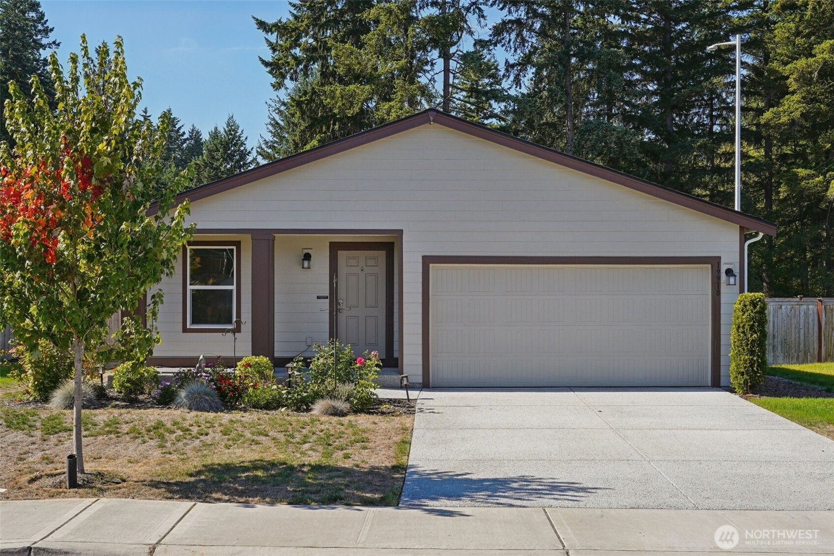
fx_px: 973
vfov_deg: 31.9
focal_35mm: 42
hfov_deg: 46.4
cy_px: 278
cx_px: 417
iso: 100
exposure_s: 1/200
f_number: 8
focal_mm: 28
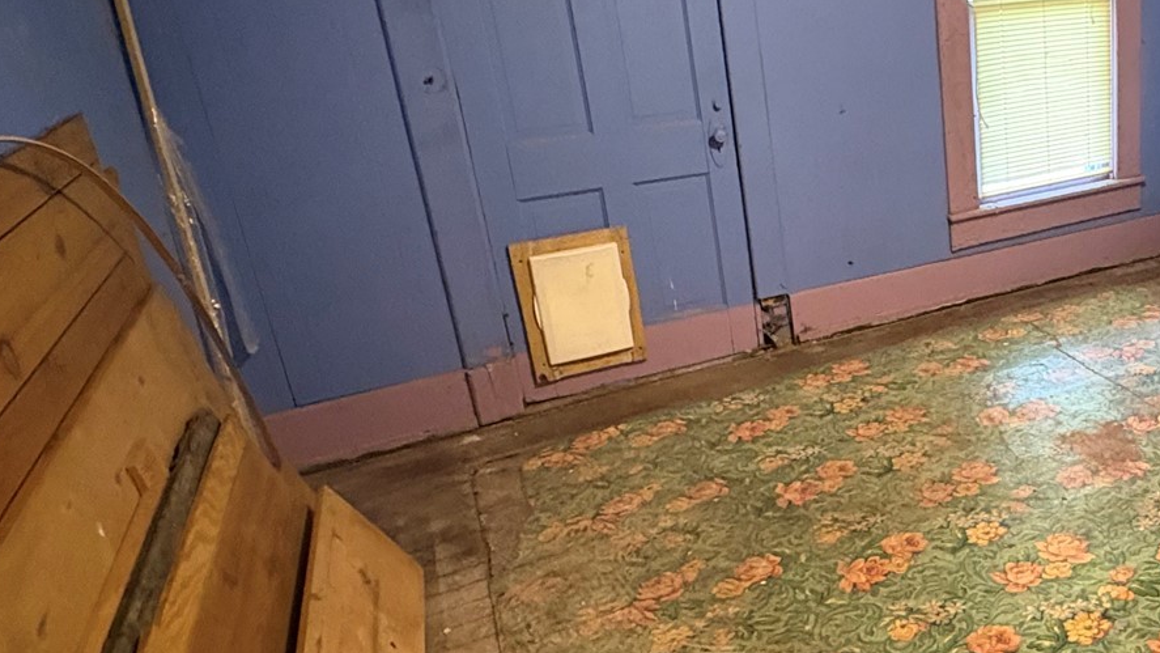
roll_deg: +2.0
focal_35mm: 33
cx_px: 1050
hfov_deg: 52.1
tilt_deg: -17.4
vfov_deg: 35.5
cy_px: 258
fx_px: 1015
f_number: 2.2
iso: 800
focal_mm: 2.22
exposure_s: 1/40
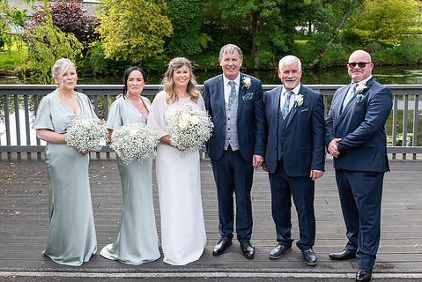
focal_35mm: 46
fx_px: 540
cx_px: 232
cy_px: 119
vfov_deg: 29.2
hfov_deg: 42.7
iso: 125
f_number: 5.6
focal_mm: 38
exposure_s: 1/200
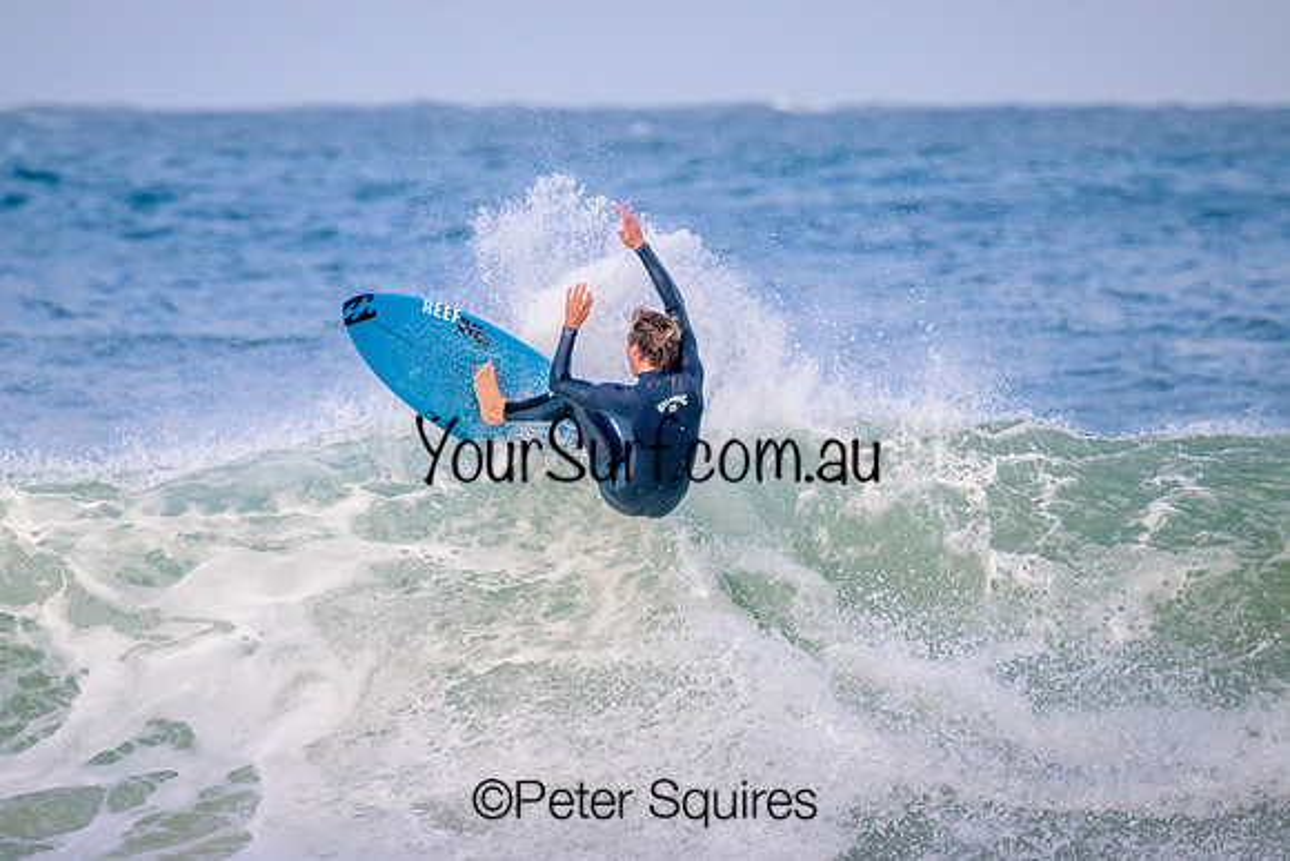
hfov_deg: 2.5
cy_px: 430
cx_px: 645
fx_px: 29939
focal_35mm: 835
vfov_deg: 1.6
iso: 4500
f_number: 11
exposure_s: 1/2000
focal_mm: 800
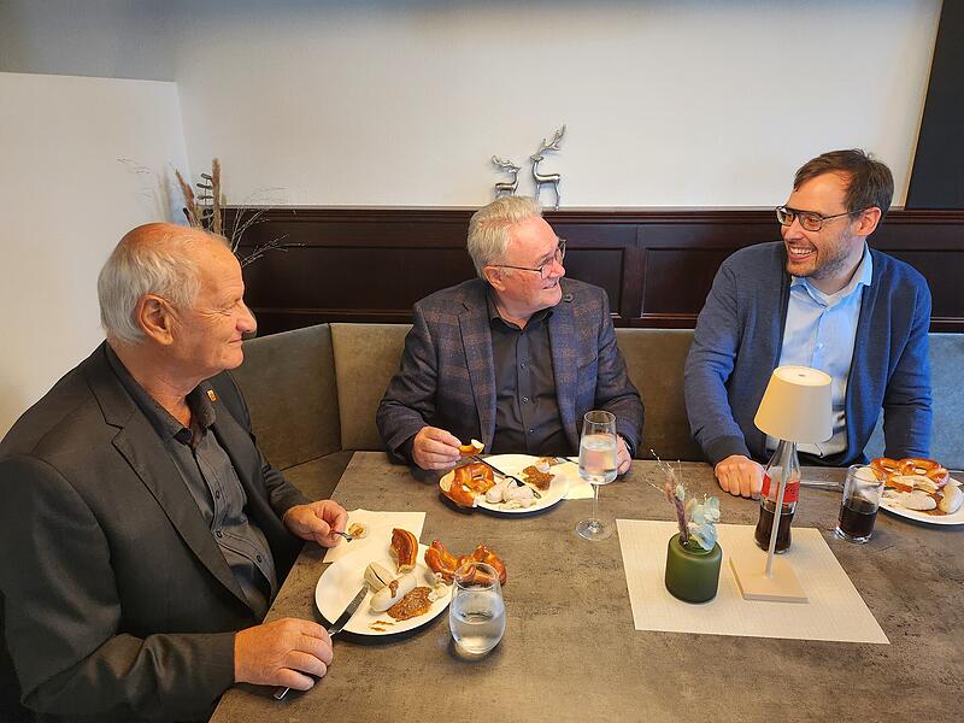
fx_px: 668
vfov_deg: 56.8
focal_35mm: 24
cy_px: 362
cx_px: 482
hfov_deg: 71.6
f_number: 1.8
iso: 250
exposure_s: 1/100
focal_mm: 5
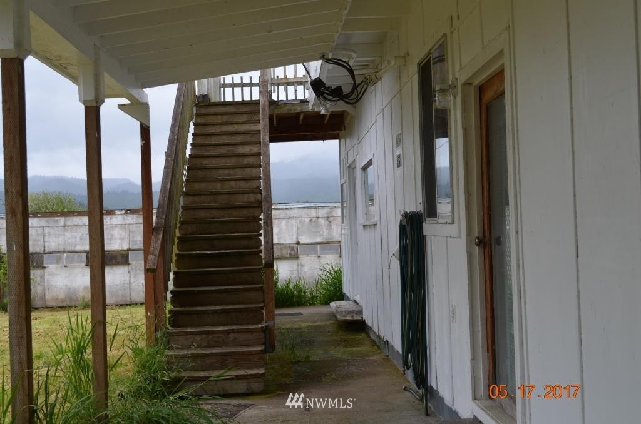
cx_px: 320
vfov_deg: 27.9
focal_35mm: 48
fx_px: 853
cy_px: 212
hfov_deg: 41.2
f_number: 7.1
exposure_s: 1/200
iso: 200
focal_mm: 32
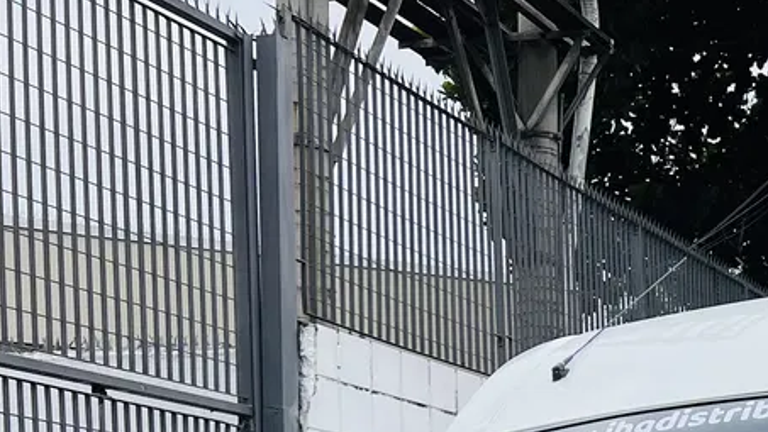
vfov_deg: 13.5
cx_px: 948
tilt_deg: -4.0
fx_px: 1629
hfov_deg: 23.9
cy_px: 783
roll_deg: -0.2
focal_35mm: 80
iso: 50
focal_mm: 5.7
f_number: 1.5
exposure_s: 1/1553
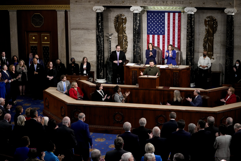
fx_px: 469
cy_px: 80
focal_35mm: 70
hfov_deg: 28.8
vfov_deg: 19.5
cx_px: 120
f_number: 2.8
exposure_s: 1/640
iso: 2000
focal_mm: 70
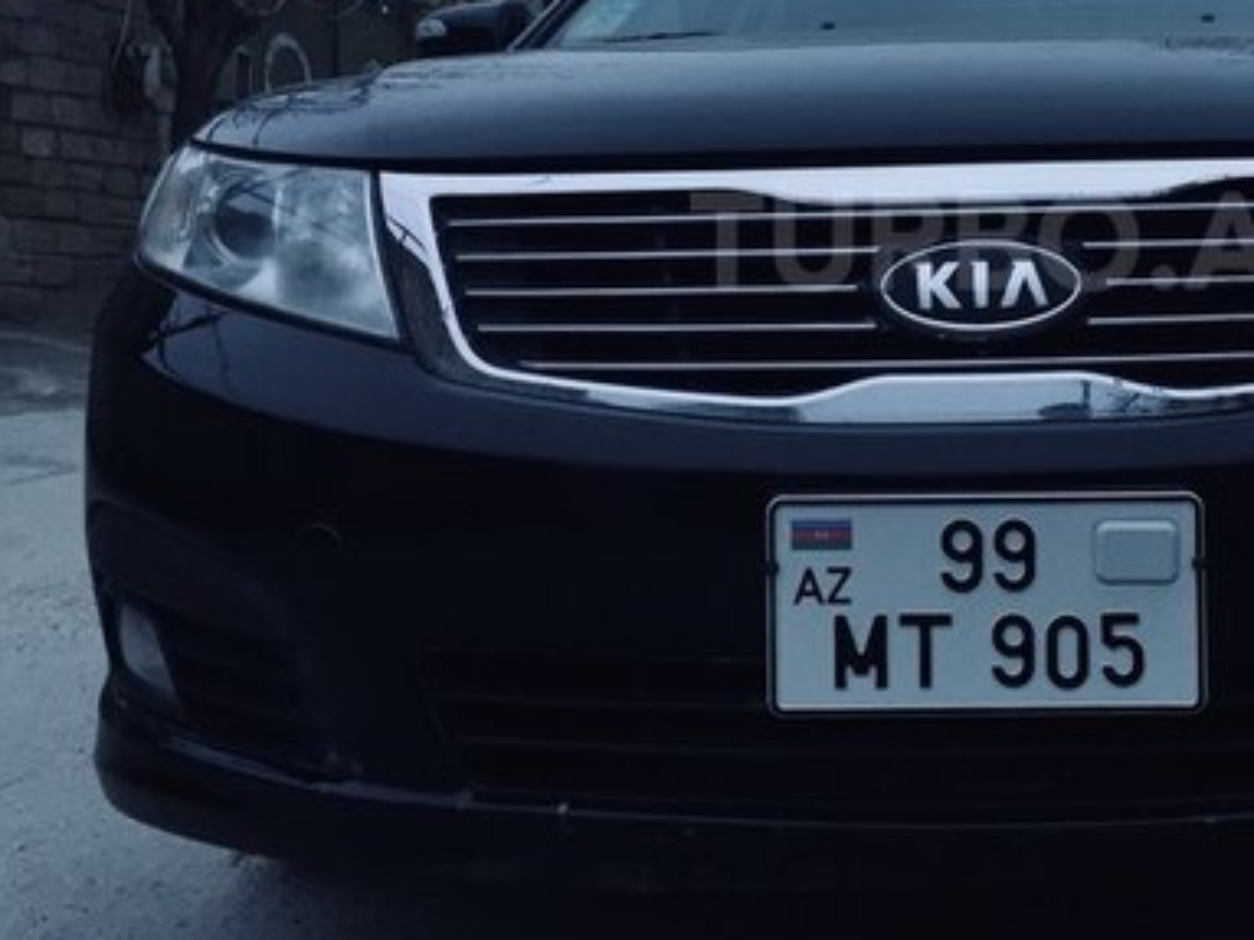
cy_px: 241
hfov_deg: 36.7
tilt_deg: +3.2
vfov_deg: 28.7
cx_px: 1025
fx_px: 1811
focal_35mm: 50
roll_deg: +3.0
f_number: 2.2
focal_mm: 4.15
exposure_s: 1/33
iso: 40
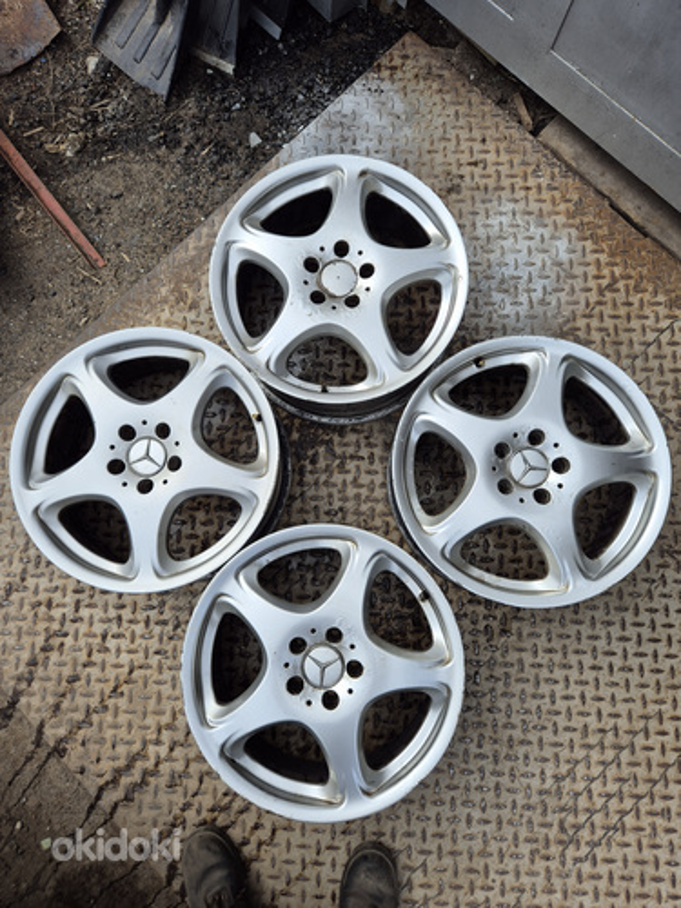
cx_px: 340
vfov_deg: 73.9
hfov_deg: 58.9
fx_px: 603
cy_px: 454
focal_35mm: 23
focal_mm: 5.4
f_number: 1.8
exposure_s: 1/1440
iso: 25
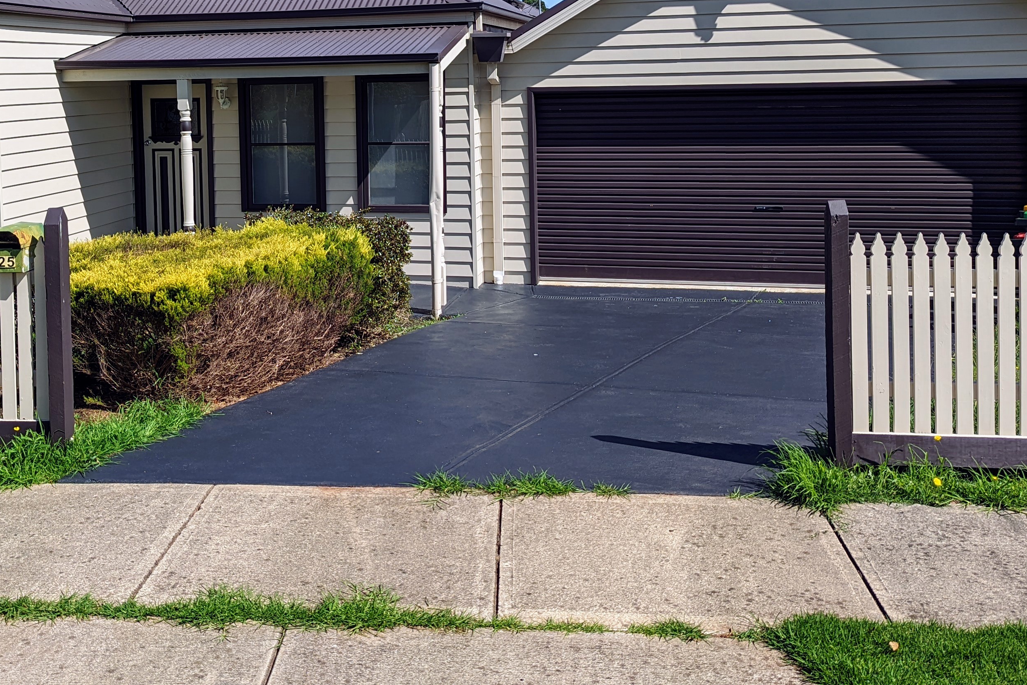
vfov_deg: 31.7
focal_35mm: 41
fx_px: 1170
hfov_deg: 46.6
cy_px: 130
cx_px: 339
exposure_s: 1/2262
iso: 43
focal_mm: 6.81
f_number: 1.85
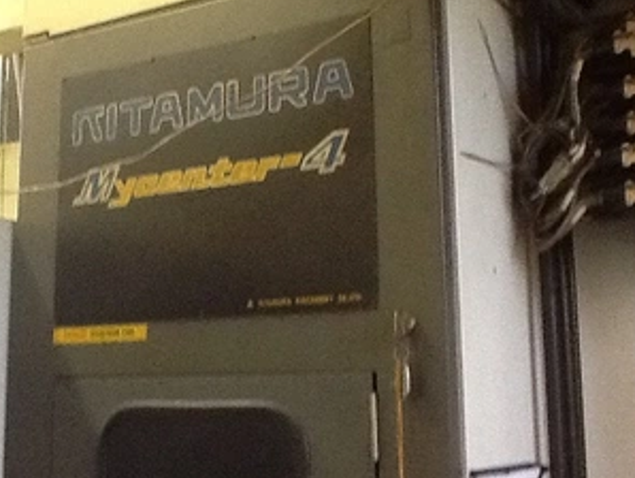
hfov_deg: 32.5
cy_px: 201
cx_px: 224
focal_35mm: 59
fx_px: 1083
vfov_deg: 24.8
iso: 400
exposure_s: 1/30
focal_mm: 2.03
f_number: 2.4
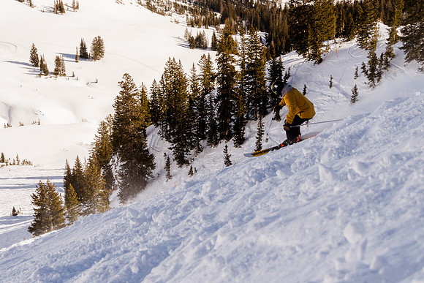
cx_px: 223
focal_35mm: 76
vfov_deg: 17.8
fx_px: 901
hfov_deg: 26.5
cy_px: 129
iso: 160
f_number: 8
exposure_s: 1/800
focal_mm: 44
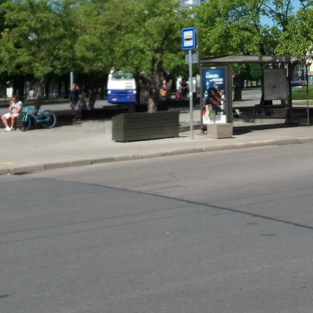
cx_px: 254
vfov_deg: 24.1
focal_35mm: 70
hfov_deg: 24.2
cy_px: 48
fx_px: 716
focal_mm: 3.7
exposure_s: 1/1703
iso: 64
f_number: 1.9
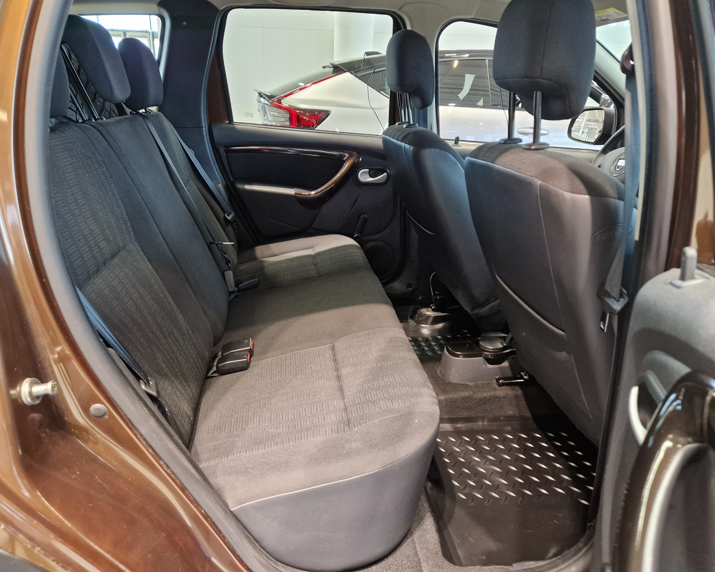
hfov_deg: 70.2
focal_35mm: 24
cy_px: 286
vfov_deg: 58.8
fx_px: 508
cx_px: 335
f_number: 1.8
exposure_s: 1/100
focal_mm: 5.4
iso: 400
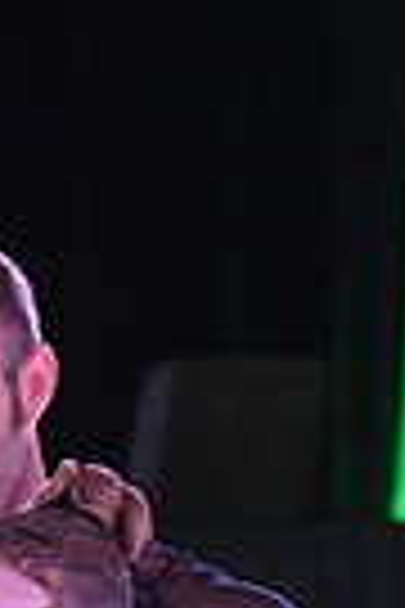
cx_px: -146
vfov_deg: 3.0
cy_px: 1270
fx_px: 11626
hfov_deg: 2.0
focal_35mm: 689
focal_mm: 160
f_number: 7.1
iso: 5000
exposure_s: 1/400
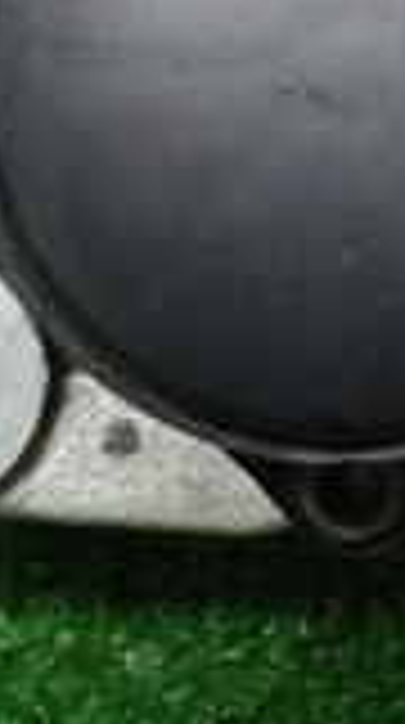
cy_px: 200
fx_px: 2244
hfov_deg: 10.2
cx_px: 486
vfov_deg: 18.2
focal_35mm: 117
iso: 348
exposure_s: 1/33.3
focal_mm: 3.79
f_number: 2.2
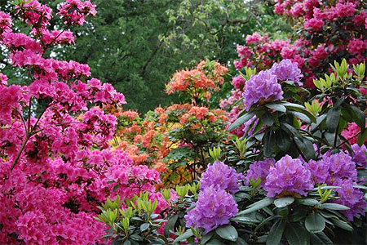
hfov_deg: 37.9
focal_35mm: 52
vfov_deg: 25.8
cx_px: 184
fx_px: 535
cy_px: 122
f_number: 9
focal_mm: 35
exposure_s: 1/320
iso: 1600
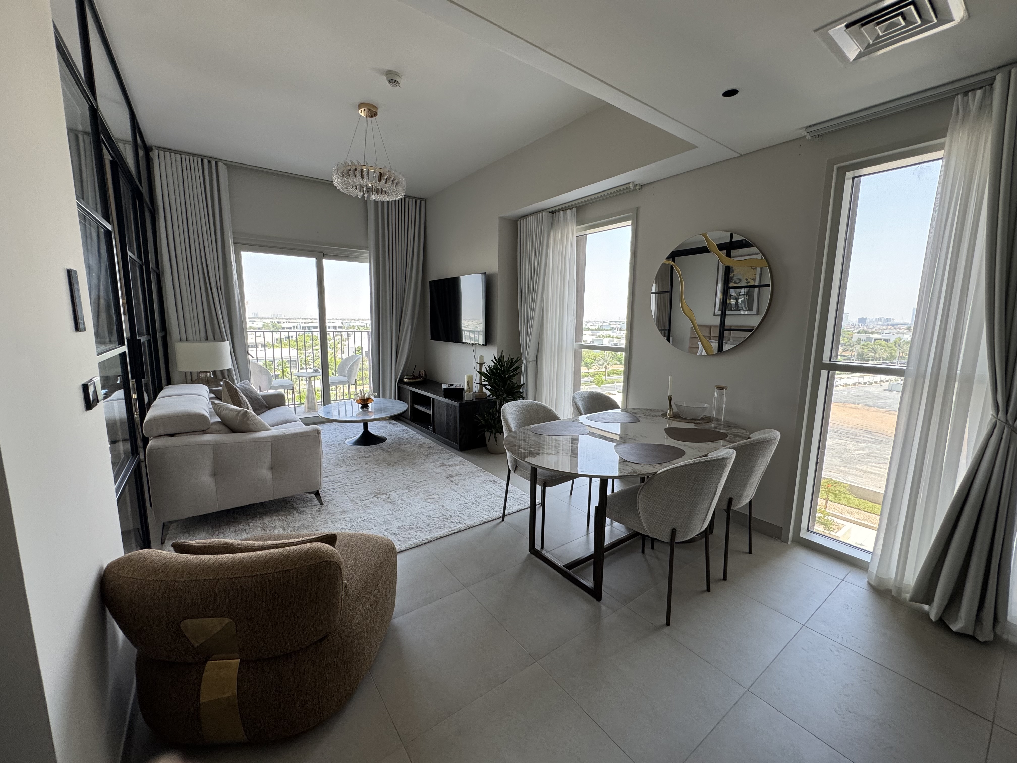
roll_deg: -0.2
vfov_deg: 85.7
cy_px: 382
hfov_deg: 102.1
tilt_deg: -8.7
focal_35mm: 14
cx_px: 508
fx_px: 411
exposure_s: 1/99
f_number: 2.2
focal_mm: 2.22
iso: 125
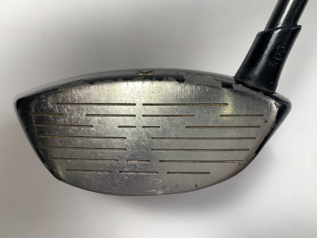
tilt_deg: -63.5
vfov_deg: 53.1
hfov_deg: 67.3
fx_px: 238
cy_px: 119
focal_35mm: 26
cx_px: 158
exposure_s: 1/175
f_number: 1.8
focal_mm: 4.25
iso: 25
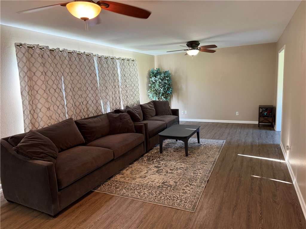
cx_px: 153
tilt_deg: -7.6
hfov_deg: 71.6
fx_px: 212
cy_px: 114
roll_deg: +3.3
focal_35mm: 24
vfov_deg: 56.8
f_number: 1.78
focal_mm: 6.76
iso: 250
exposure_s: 1/60
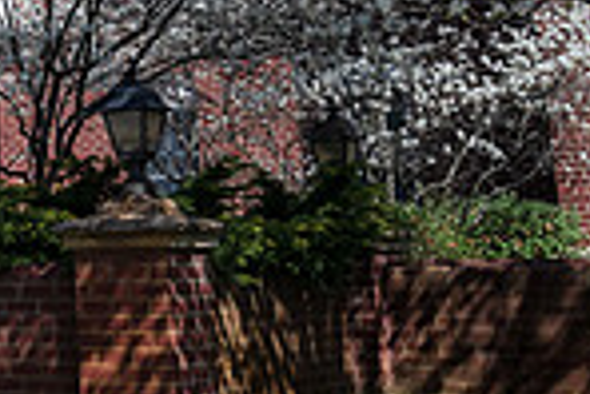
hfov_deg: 19.9
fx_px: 1542
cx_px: -171
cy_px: -98
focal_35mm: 94
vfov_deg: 14.1
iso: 320
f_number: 8
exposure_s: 1/250
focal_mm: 24
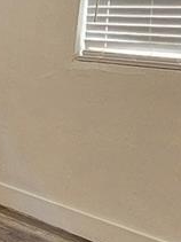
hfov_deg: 16.4
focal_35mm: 74
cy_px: 181
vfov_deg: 26.0
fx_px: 516
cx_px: -155
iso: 320
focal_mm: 2.2
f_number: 2.2
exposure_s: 1/100
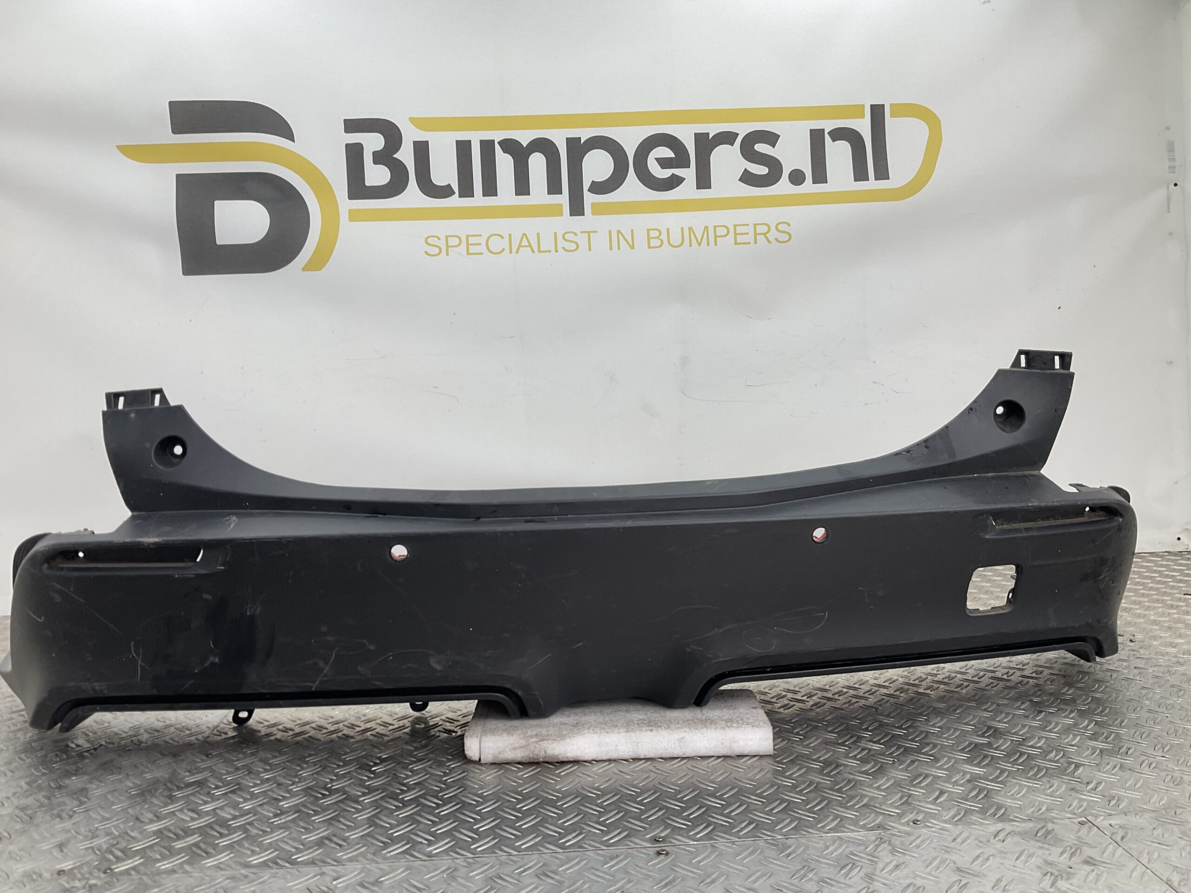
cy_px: 446
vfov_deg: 48.2
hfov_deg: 61.7
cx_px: 596
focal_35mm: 29
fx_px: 998
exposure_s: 1/120
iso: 16
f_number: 1.8
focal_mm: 3
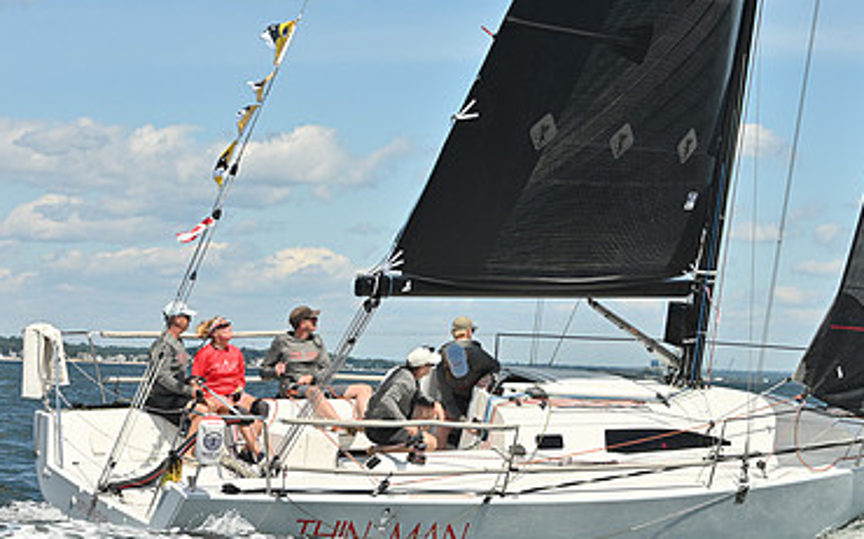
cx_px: 614
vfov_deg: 11.7
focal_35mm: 112
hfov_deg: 18.5
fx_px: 2636
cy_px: 206
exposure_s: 1/1250
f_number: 8
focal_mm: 70
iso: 250
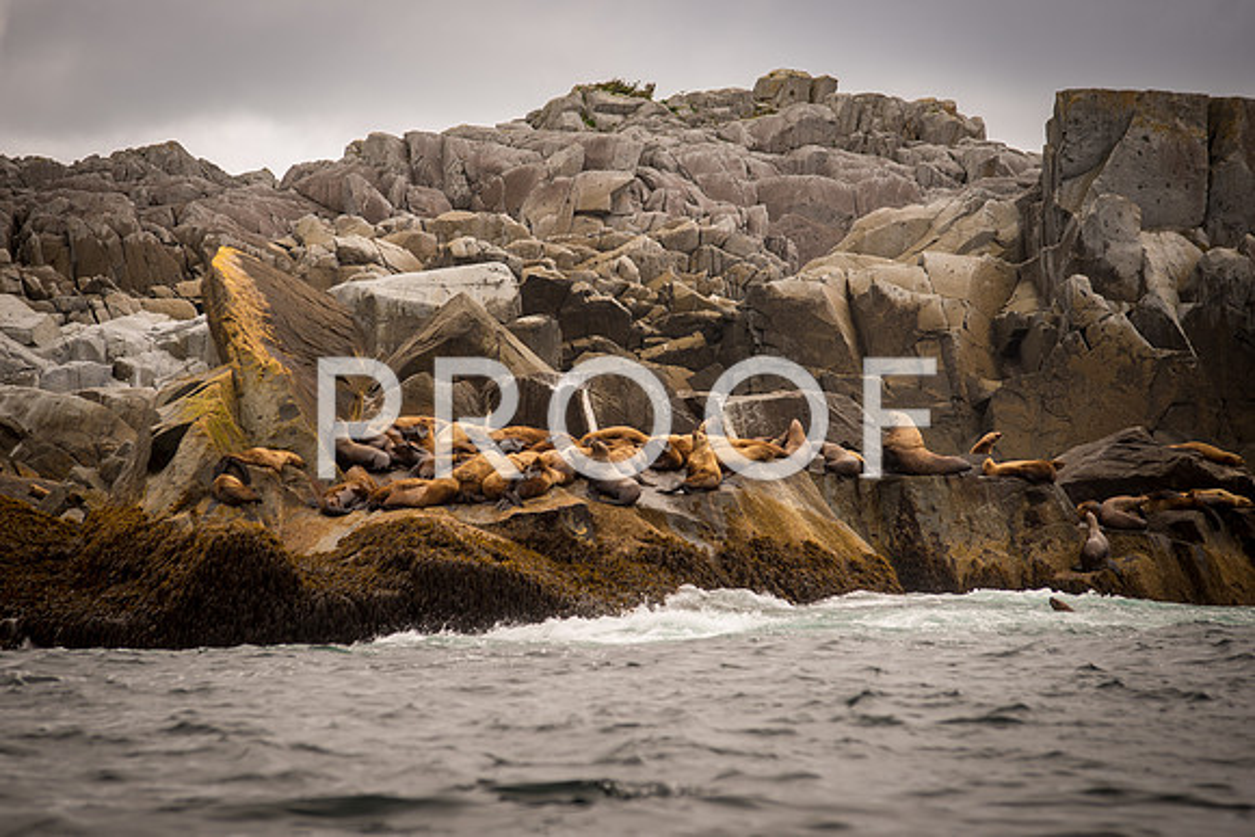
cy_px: 433
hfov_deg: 10.7
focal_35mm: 191
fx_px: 6671
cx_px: 584
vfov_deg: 7.2
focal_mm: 175
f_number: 4
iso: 100
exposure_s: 1/500
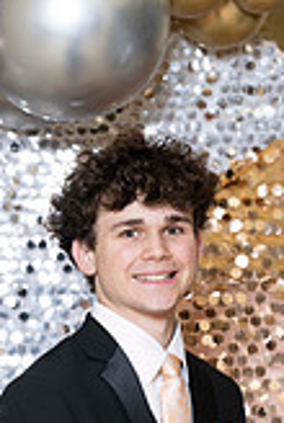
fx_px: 3547
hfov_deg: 4.6
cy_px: 475
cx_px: 103
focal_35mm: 301
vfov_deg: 6.8
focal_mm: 110
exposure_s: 1/200
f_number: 5.6
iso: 250
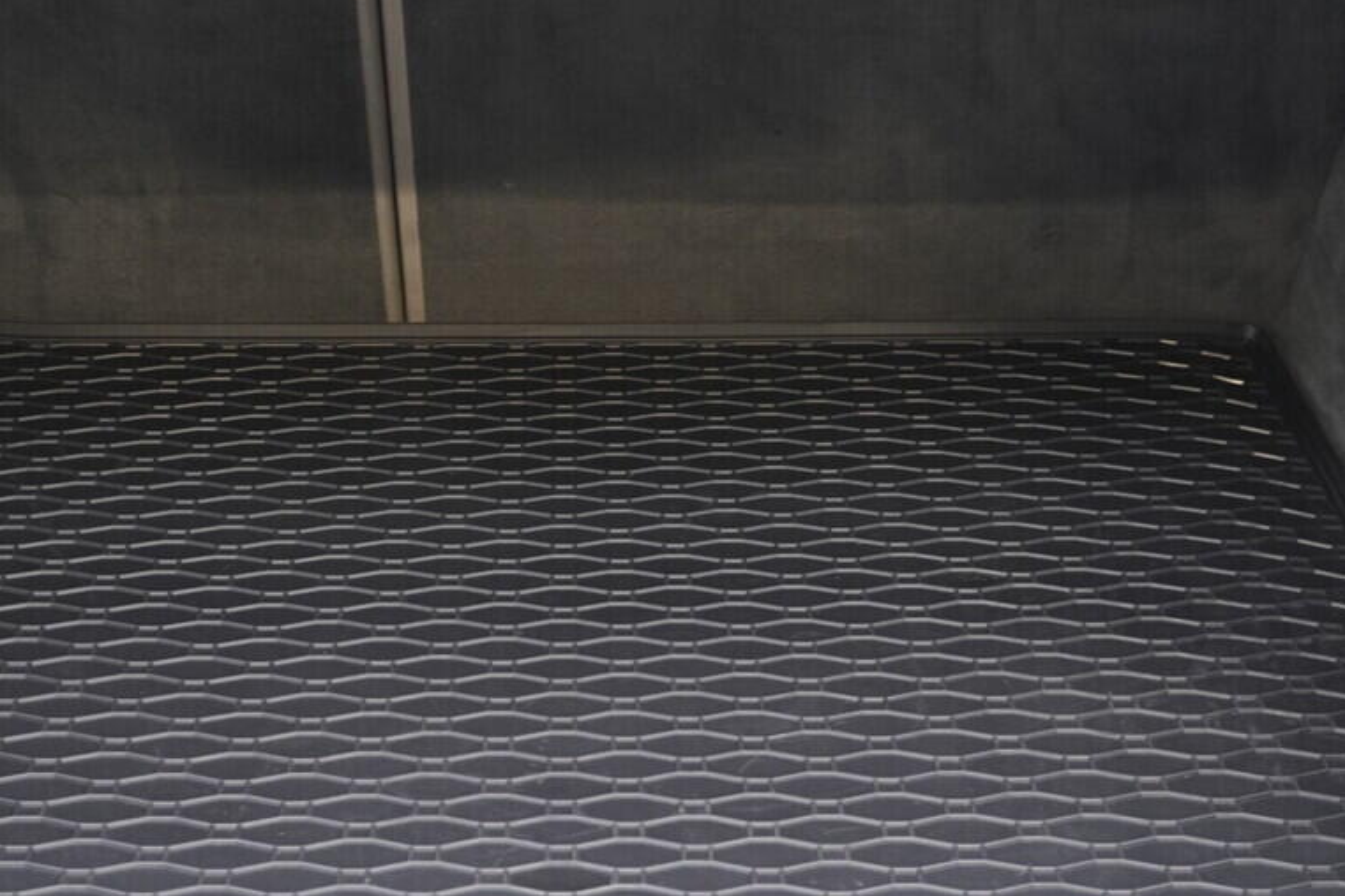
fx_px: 2540
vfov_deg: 19.9
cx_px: 563
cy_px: 663
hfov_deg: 29.6
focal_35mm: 68
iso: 800
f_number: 2.8
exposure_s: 1/40
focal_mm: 24
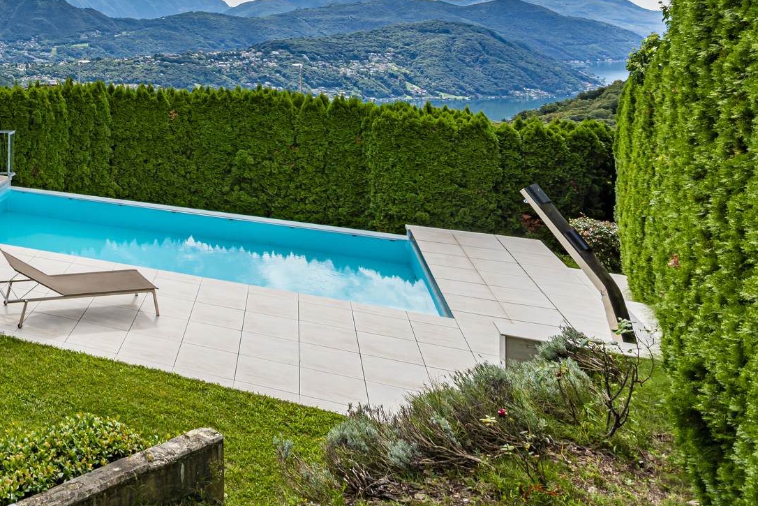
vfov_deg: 36.4
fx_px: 695
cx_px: -53
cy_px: 12
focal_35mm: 33
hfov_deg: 45.0
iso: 100
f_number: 9
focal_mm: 14
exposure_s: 1/400
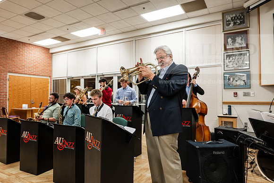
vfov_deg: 53.2
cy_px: 92
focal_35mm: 24
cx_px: 137
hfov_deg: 73.7
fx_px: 183
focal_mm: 24
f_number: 2.8
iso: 1000
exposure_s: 1/125
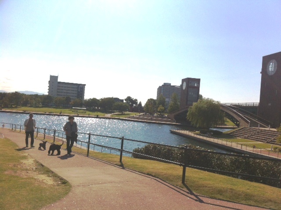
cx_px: 140
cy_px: 105
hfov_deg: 52.7
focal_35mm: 35
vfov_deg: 40.6
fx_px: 284
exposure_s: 1/4309
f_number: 2.8
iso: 80
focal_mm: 3.85
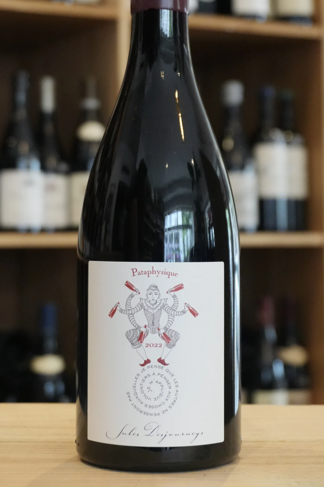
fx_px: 1080
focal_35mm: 80
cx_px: 154
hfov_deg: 17.1
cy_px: 182
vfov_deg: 25.3
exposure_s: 1/160
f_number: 5.6
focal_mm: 42
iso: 5000
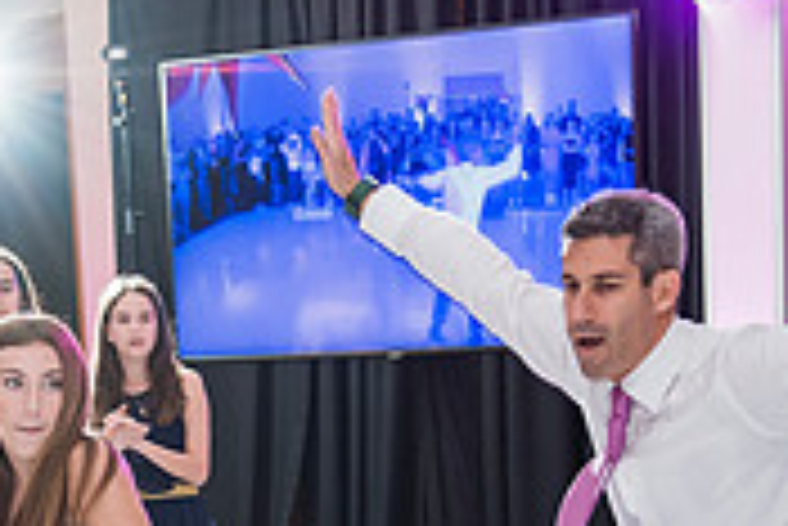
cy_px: 807
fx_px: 2760
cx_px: 144
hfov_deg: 16.1
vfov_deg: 10.5
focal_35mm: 126
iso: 1000
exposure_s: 1/100
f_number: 4
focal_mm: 38
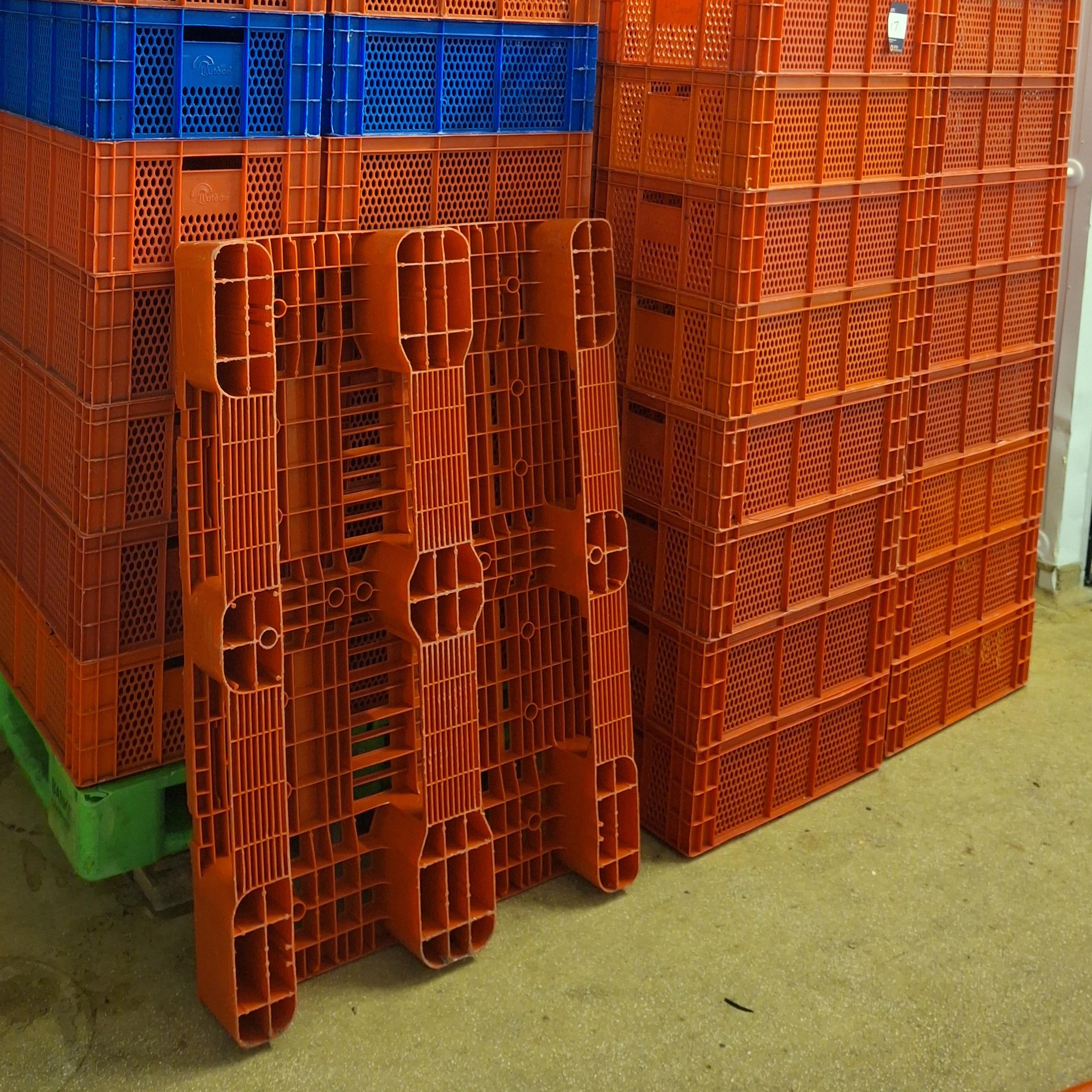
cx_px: 470
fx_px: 1321
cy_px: 183
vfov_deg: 42.4
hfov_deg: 44.8
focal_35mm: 37
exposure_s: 1/40
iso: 250
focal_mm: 4.69
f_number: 1.8
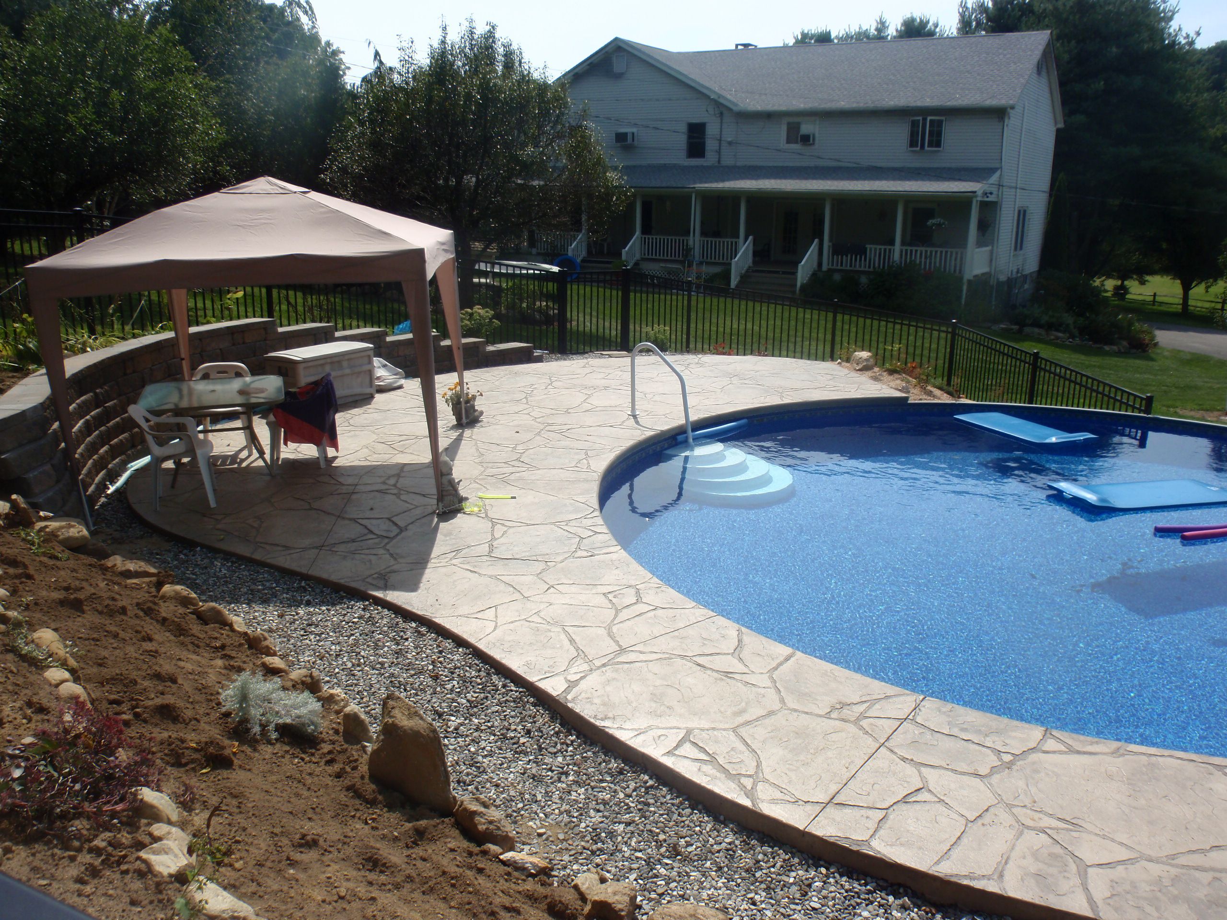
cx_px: 614
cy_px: 460
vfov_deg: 49.7
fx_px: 992
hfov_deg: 63.4
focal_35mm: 28
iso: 64
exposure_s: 1/160
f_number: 8
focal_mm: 5
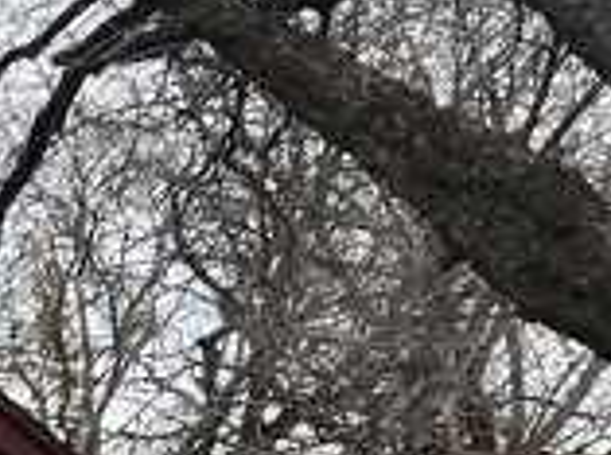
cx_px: -938
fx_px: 2994
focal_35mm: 170
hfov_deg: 10.0
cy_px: 1097
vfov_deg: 8.0
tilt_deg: -2.3
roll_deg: -0.5
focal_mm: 5.7
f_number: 1.5
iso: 50
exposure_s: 1/917
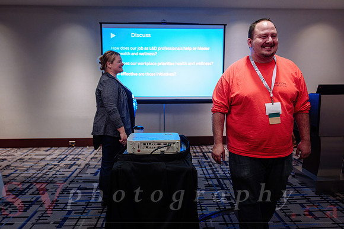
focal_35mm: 26
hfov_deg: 69.4
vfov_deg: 49.6
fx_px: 248
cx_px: 172
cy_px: 114
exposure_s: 1/125
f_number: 2.8
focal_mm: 26
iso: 1000
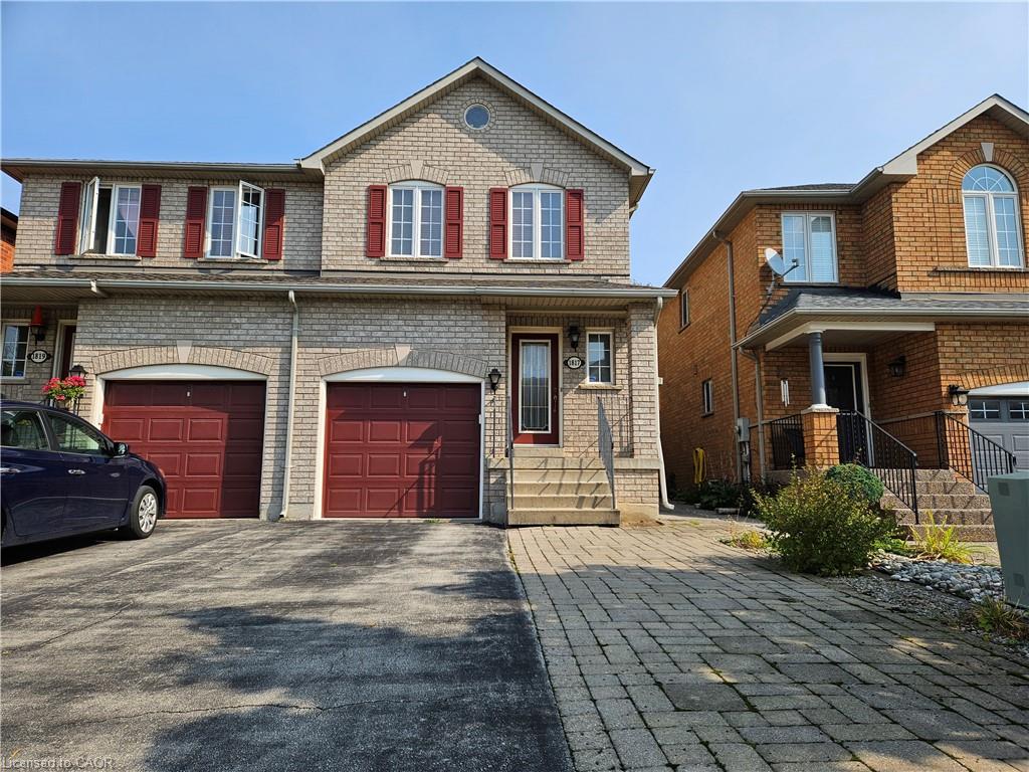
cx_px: 514
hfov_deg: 73.9
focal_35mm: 23
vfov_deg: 58.9
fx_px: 684
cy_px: 386
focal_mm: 5.4
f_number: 1.8
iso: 25
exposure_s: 1/1465
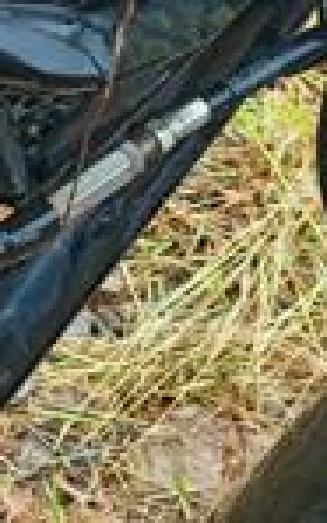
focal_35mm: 118
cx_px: -566
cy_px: 534
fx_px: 1684
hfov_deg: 9.4
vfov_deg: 17.2
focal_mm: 4.81
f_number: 1.8
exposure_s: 1/120
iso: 175
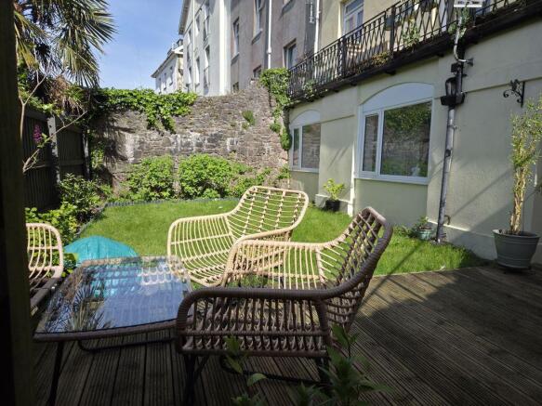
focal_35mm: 23
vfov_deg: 58.9
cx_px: 271
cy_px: 203
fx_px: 360
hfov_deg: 73.9
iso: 50
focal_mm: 5.4
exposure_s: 1/2245
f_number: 1.8
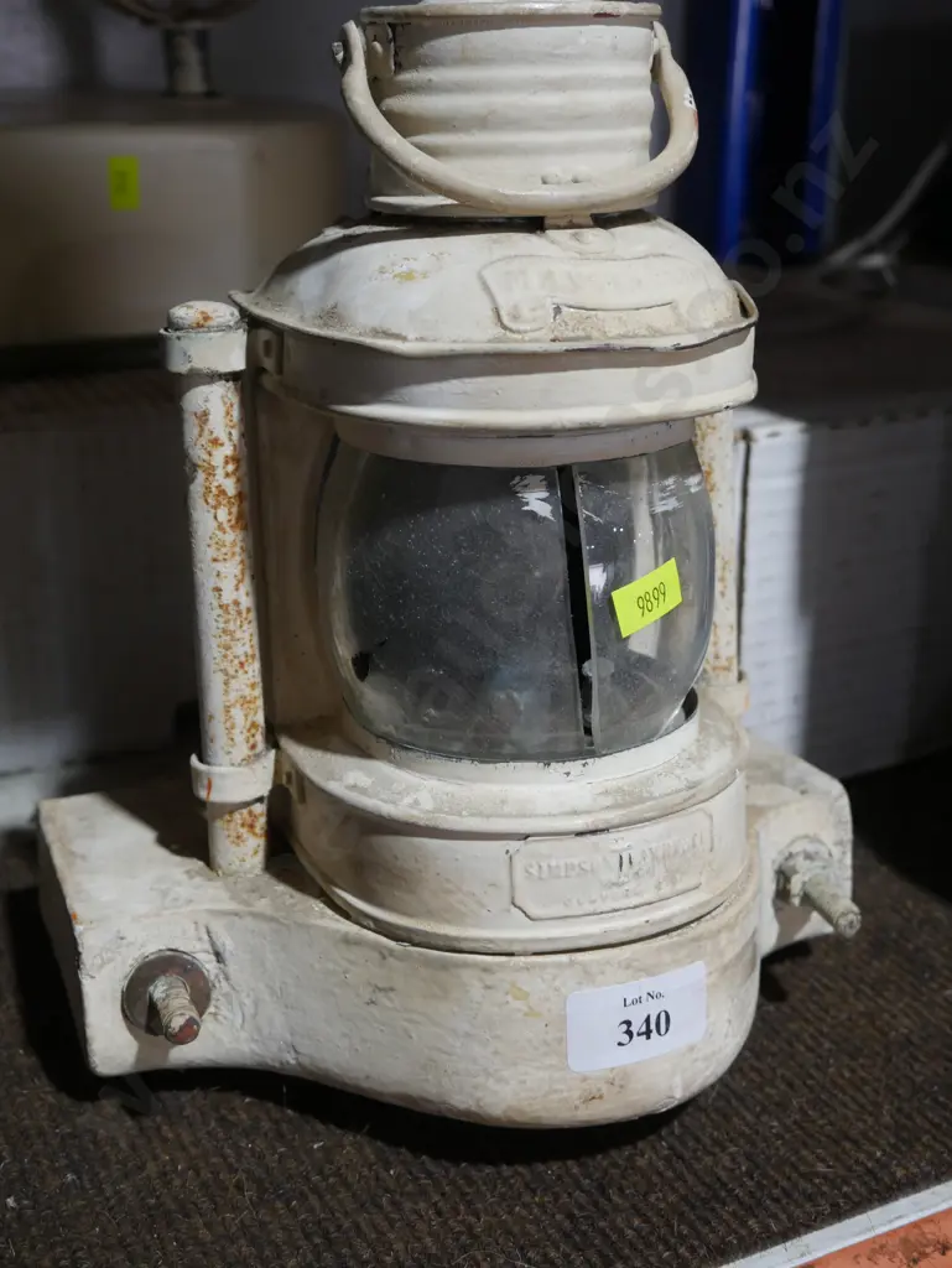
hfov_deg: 32.9
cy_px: 634
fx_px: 1612
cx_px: 476
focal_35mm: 44
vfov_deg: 42.9
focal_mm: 22
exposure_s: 1/60
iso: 400
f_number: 4.7
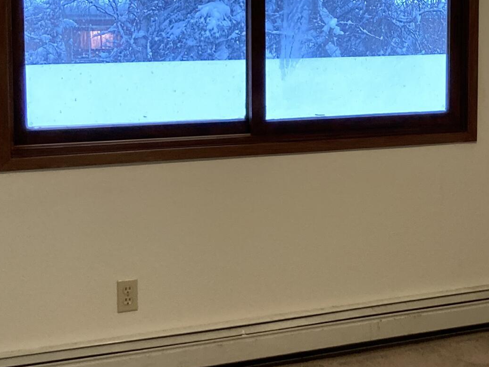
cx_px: 485
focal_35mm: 81
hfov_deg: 23.2
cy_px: 86
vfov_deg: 18.1
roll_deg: -0.3
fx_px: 1144
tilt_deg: -4.8
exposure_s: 1/60
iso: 125
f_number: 1.8
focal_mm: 3.99
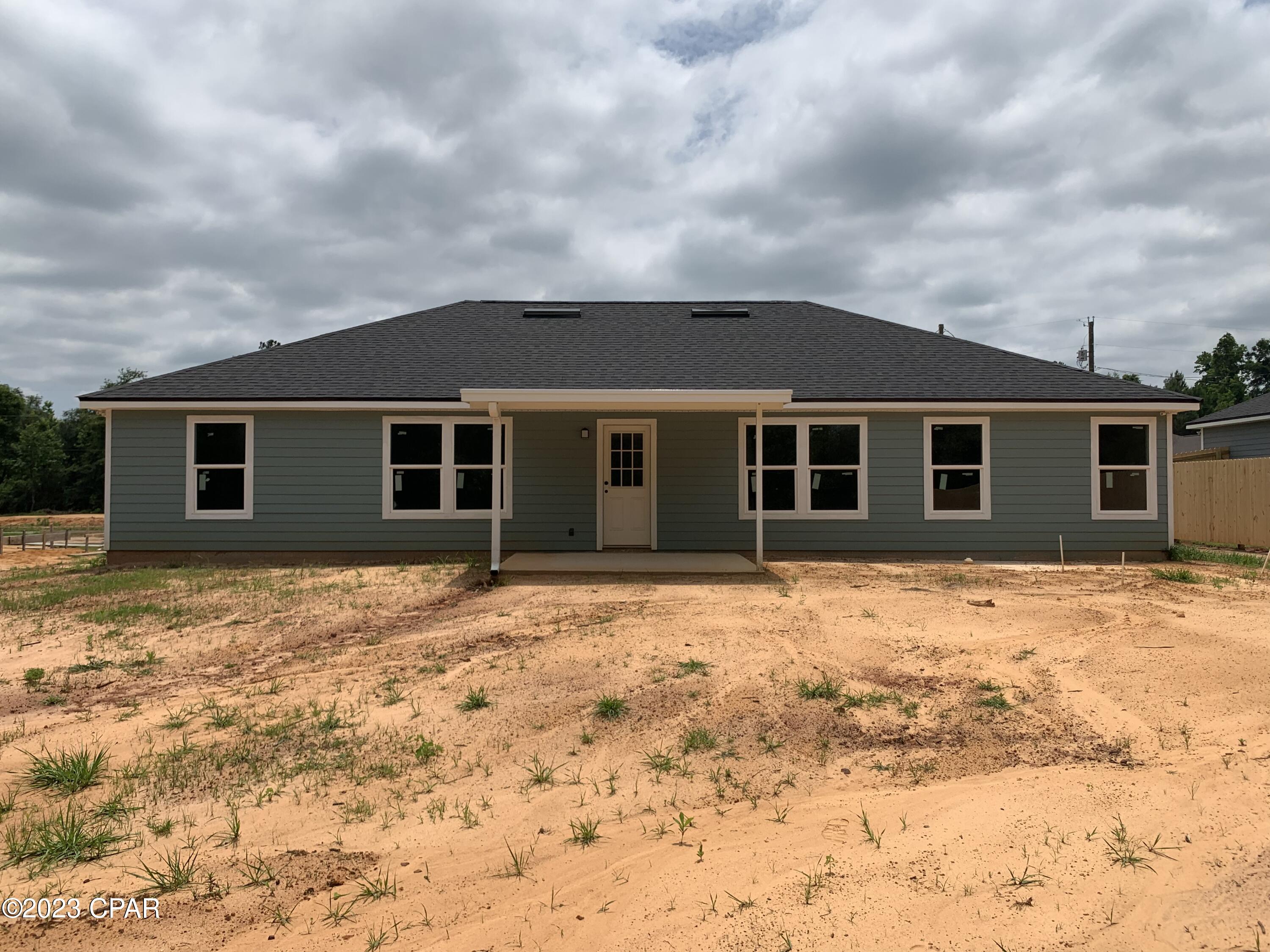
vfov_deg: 53.1
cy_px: 476
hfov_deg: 67.3
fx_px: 954
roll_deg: +0.4
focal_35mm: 26
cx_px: 635
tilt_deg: +2.0
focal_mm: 4.25
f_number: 1.8
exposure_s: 1/5714
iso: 25
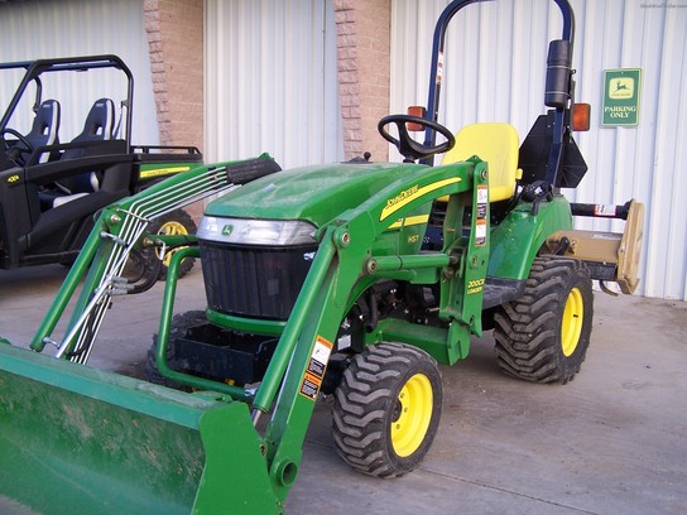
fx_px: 754
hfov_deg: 49.0
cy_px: 258
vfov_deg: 37.7
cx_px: 344
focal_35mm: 38
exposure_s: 1/125
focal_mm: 6.3
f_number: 2.8
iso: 80
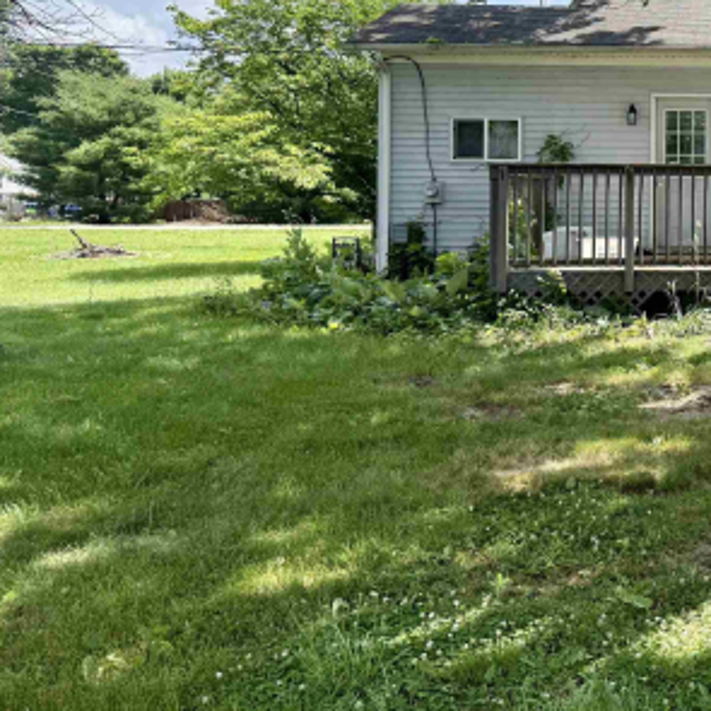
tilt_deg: +2.7
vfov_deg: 34.4
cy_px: 154
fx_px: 1115
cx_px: 801
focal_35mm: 48
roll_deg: +0.0
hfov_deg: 31.1
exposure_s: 1/2232
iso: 100
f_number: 1.78
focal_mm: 6.76
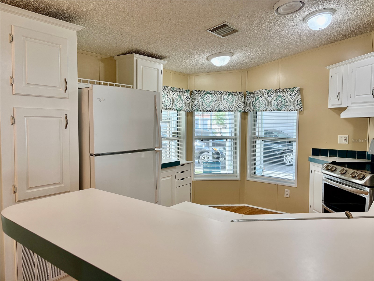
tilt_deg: -3.2
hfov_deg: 67.3
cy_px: 140
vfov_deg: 53.1
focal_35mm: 26
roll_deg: -0.1
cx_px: 187
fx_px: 281
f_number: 1.6
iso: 125
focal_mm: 5.96
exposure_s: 1/215
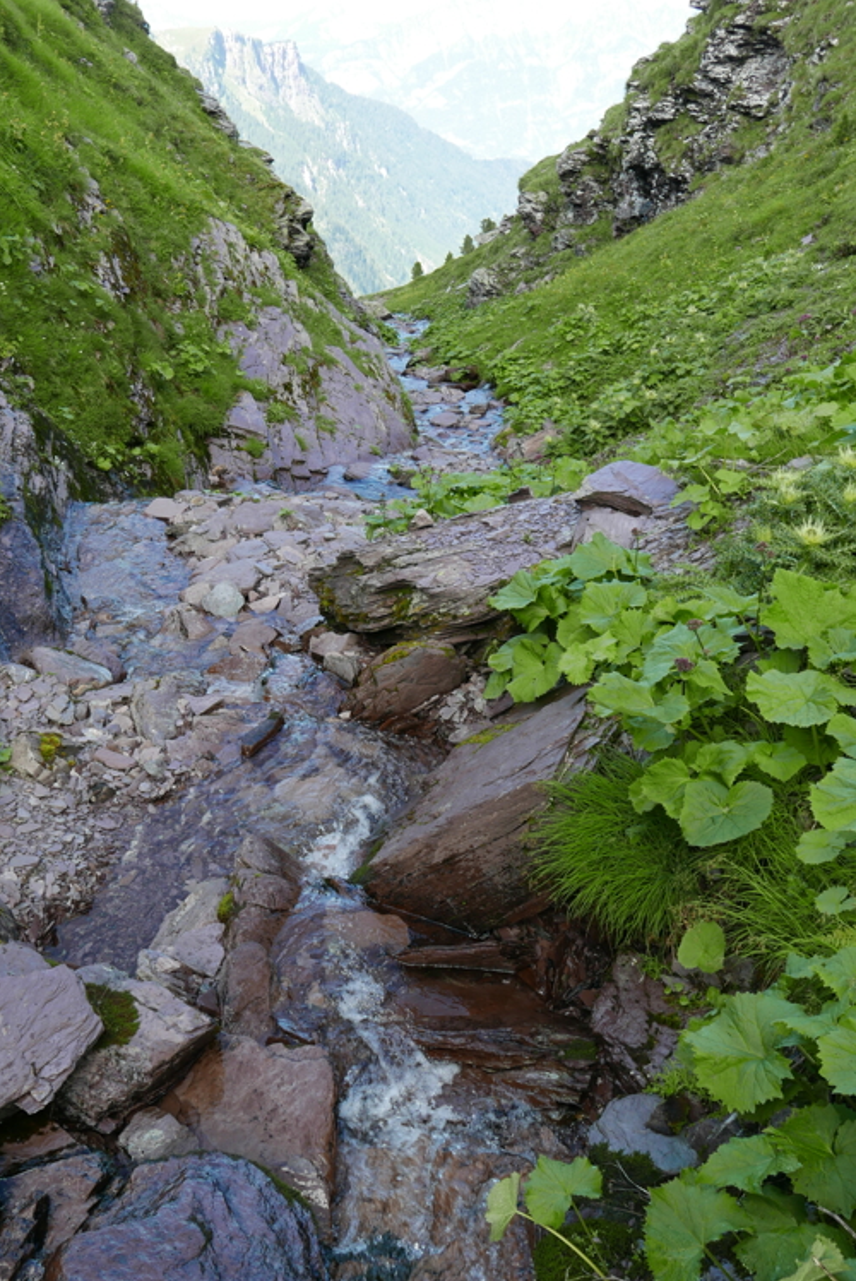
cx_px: 400
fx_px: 1104
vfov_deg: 60.2
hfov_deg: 42.4
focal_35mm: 31
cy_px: 617
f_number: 5
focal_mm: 13
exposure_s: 1/125
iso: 200
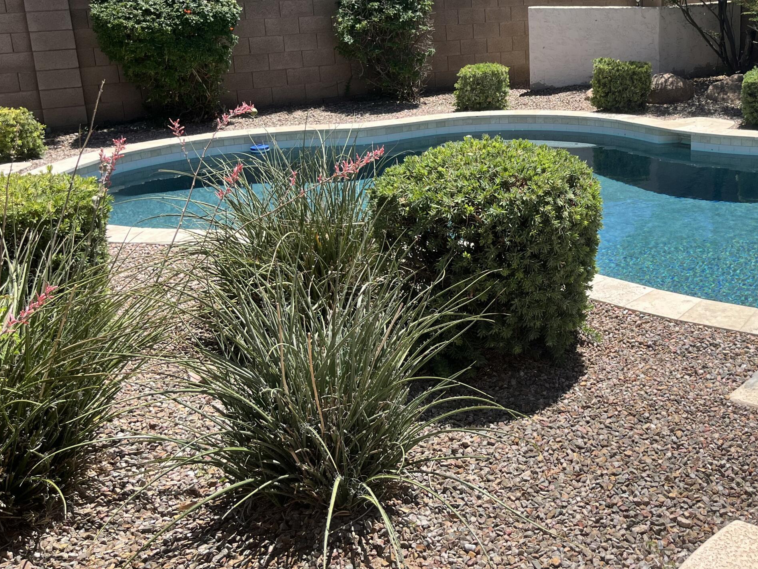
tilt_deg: -14.9
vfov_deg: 34.8
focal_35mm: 41
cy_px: 187
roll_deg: +1.6
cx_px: 560
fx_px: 898
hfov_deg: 44.4
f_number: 1.6
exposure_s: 1/2825
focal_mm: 5.1
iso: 50
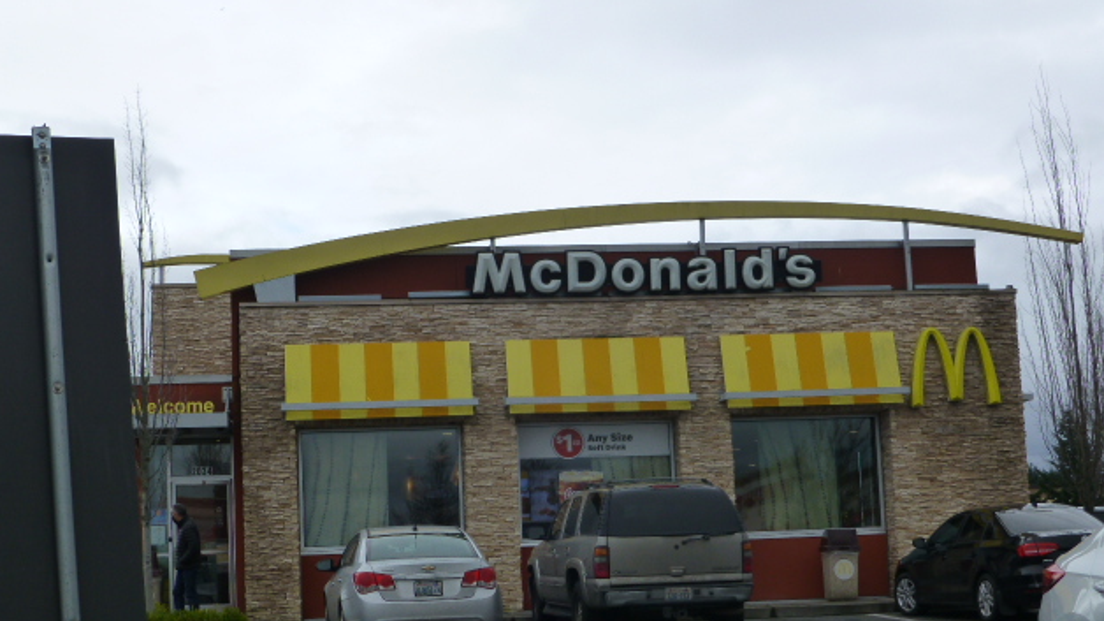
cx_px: 550
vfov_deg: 20.0
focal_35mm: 60
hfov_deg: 34.9
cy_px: 359
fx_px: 1756
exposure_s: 1/320
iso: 160
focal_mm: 9.7
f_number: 4.6
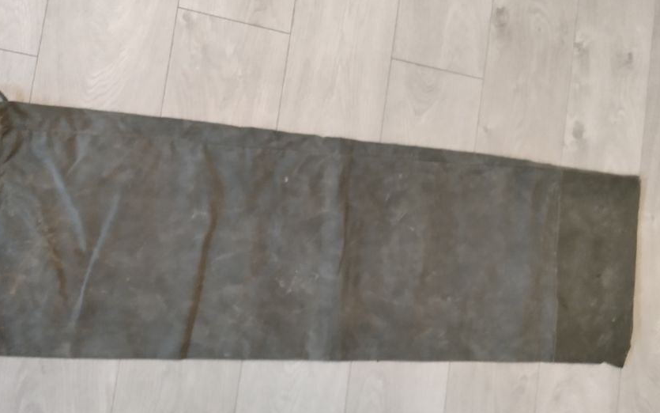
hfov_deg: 58.1
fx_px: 594
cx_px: 311
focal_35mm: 33
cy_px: 180
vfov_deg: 38.3
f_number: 2
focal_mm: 2.78
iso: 251
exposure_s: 1/50
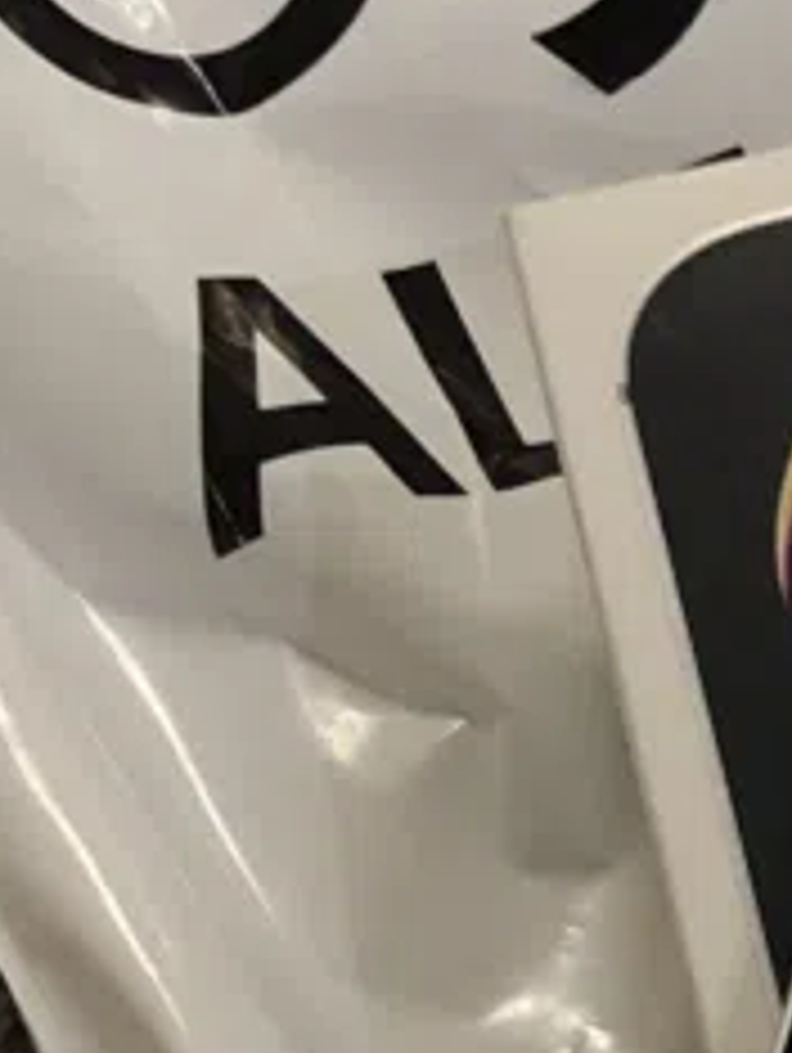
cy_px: 1204
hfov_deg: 8.5
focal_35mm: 163
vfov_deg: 11.9
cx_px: 1791
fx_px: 4963
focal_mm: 4
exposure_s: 1/15
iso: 64
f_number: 1.8
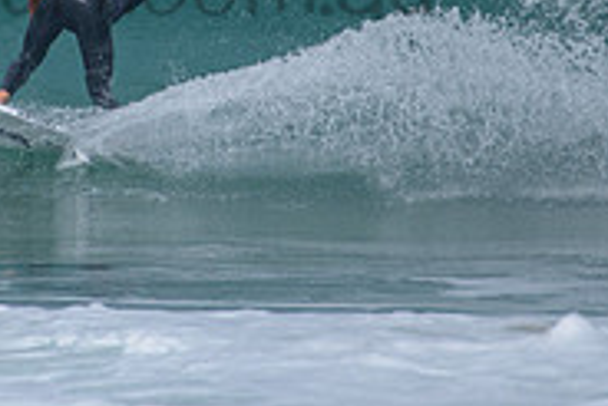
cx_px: 83
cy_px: -61
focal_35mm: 1577
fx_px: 26654
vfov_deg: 0.9
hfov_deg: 1.3
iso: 200
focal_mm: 500
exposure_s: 1/2000
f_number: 5.6
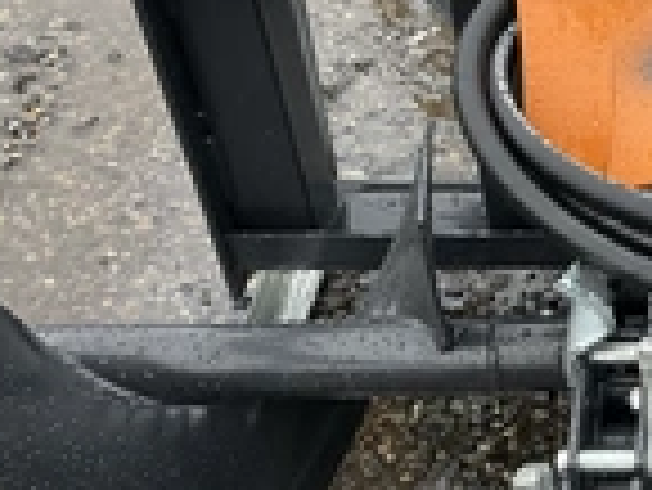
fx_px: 1508
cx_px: 796
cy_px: 207
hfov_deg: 22.4
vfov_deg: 18.4
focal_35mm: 80
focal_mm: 3
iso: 80
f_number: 1.8
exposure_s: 1/60
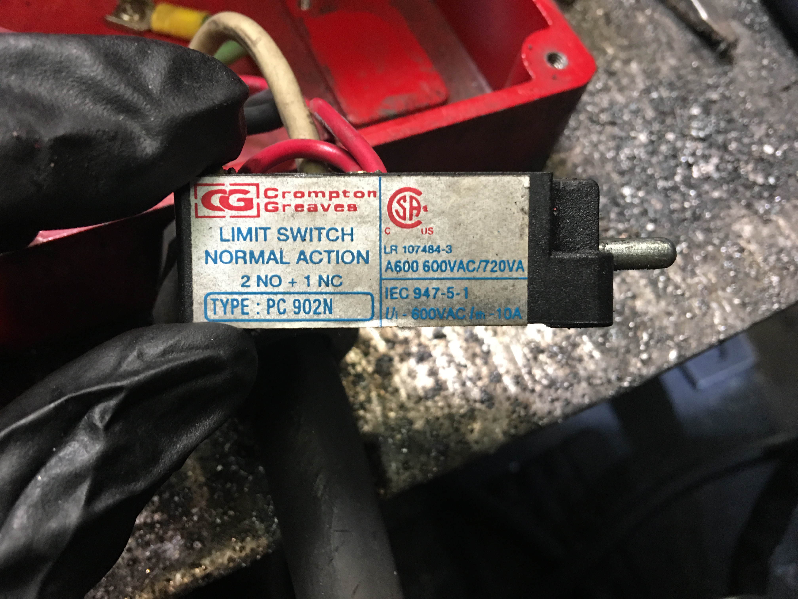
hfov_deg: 61.7
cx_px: 399
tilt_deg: -59.9
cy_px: 300
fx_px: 669
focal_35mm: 29
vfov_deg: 48.2
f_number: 2.2
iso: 80
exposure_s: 1/15
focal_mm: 4.15
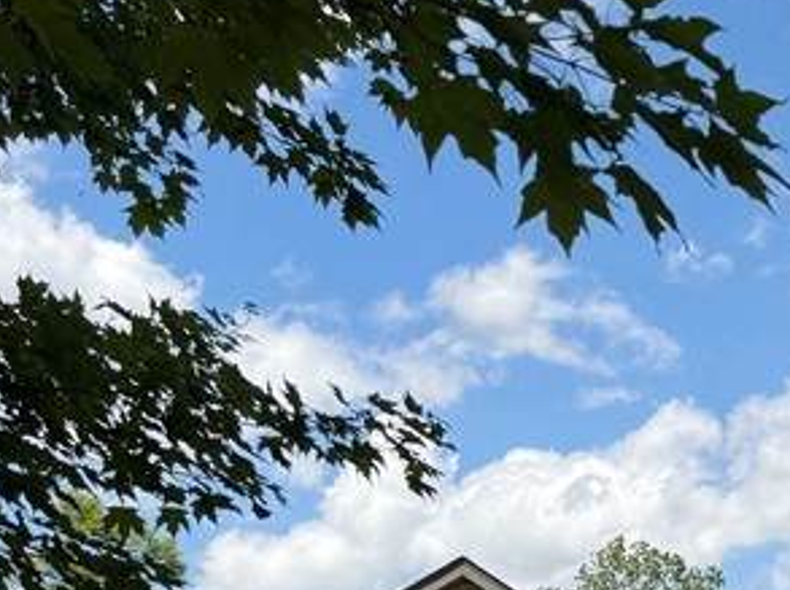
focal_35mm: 84
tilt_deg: +5.1
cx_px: 1111
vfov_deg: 16.5
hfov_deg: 20.6
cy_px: 779
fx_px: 1915
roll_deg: +0.2
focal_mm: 6.76
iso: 80
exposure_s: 1/3953
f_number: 1.78
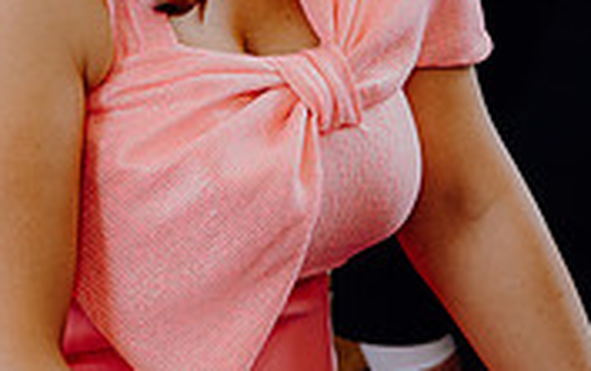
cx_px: 207
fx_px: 2580
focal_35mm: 160
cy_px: -125
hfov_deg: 13.1
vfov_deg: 8.1
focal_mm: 48
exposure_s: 1/200
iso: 800
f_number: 2.8
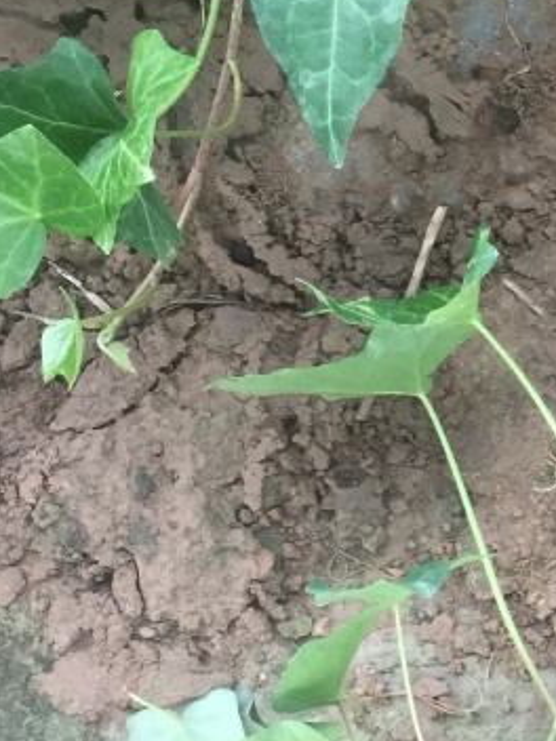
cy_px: 521
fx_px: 1885
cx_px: 767
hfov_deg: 15.8
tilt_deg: -78.2
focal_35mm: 88
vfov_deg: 22.1
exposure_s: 1/33
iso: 40
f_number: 2.2
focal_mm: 4.15
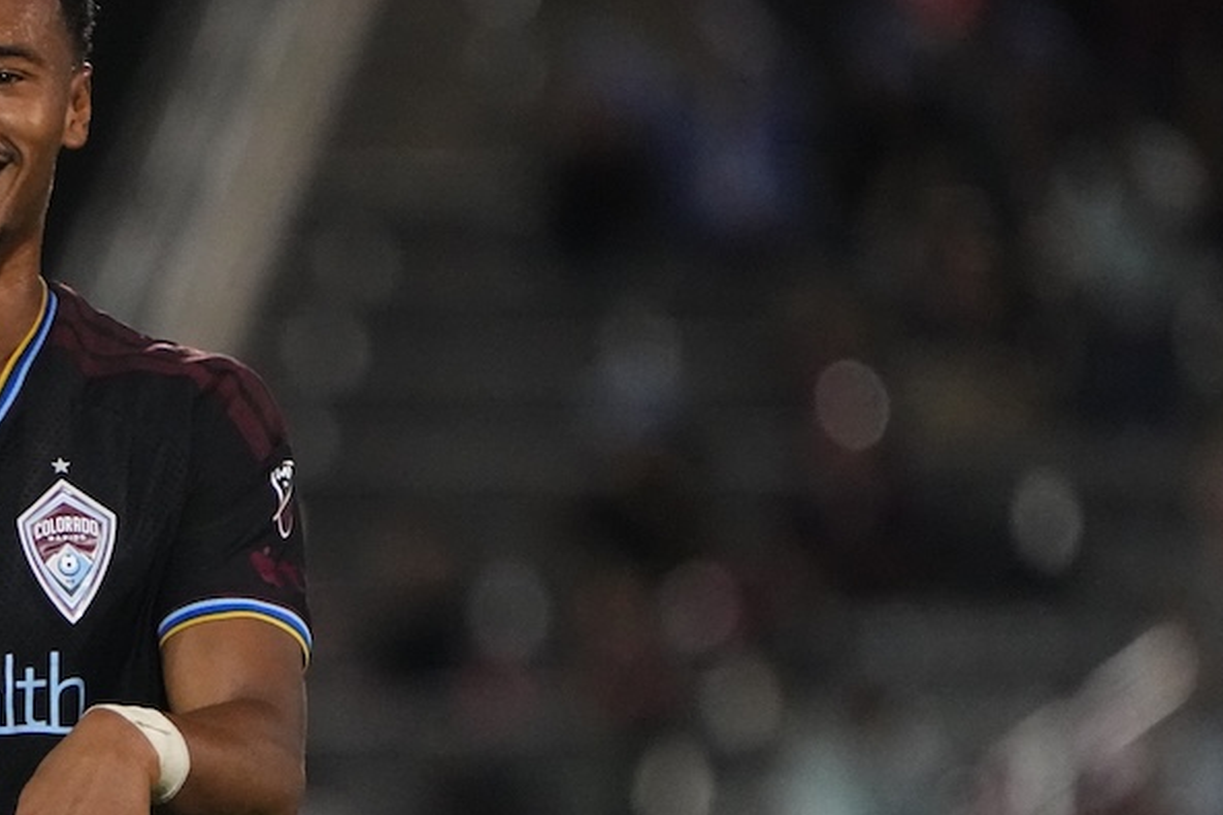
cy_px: 825
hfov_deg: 1.7
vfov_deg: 1.1
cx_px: -70
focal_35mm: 1227
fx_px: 41670
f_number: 6.3
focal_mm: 485
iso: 10000
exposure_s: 1/1000
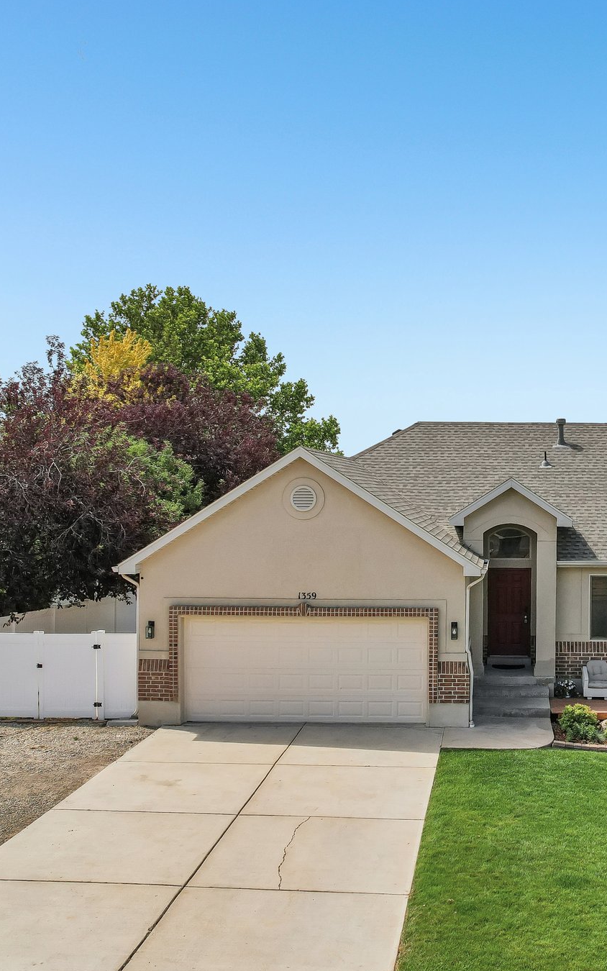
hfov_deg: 35.5
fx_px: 900
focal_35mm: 34
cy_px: 487
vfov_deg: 56.7
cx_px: 526
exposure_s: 1/120
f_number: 2.8
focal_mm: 8.4
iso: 100
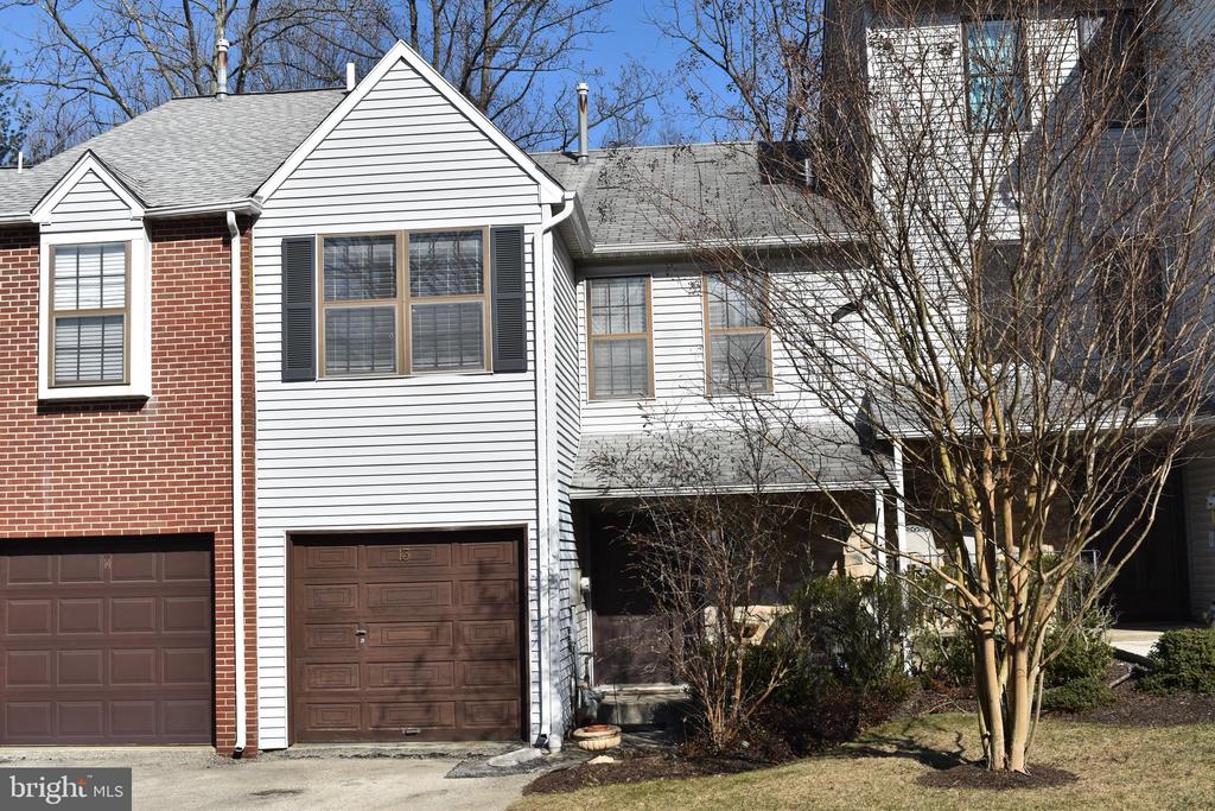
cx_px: 608
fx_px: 1468
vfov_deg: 30.9
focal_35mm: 44
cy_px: 406
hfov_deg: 45.0
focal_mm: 29
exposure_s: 1/320
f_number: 9
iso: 100
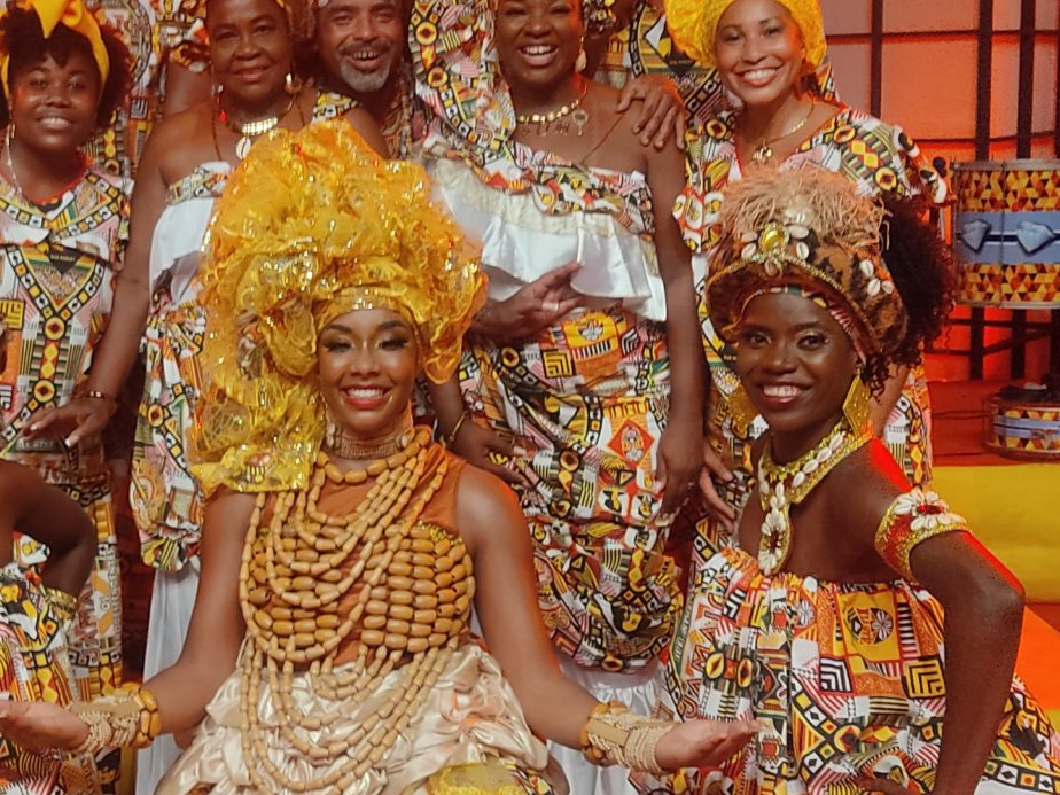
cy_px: 338
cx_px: 256
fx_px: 2205
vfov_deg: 20.4
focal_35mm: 72
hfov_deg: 26.7
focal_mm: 4.74
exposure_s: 1/33
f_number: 1.79
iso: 151
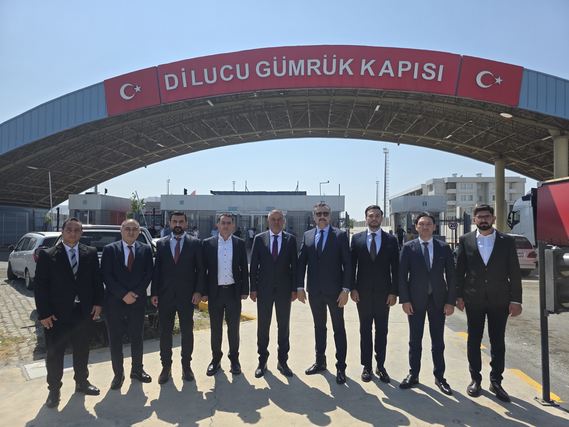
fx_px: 378
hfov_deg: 73.9
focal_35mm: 23
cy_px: 214
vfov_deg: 58.9
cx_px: 284
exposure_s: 1/5958
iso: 80
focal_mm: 6.3
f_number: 1.7
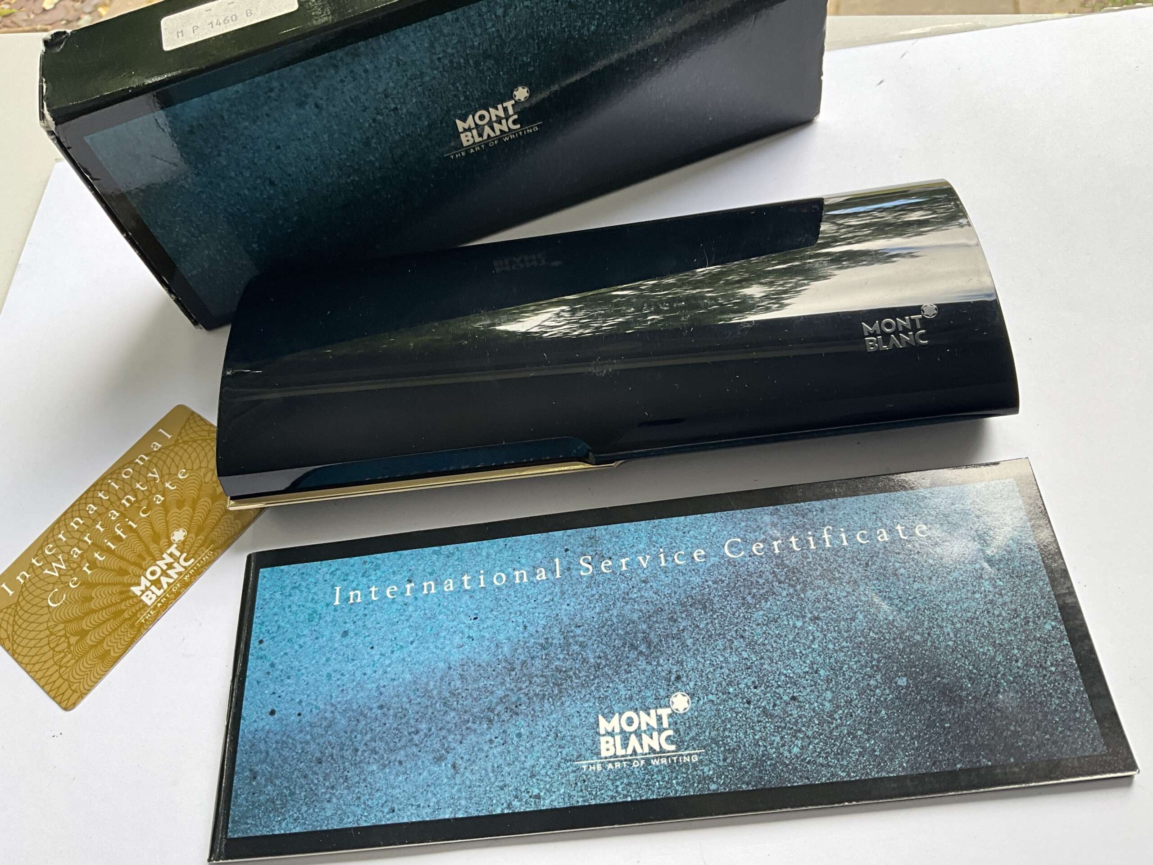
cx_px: 576
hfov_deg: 61.7
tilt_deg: -57.9
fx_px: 966
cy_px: 432
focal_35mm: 29
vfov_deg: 48.2
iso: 40
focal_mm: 3
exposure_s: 1/122
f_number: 1.8
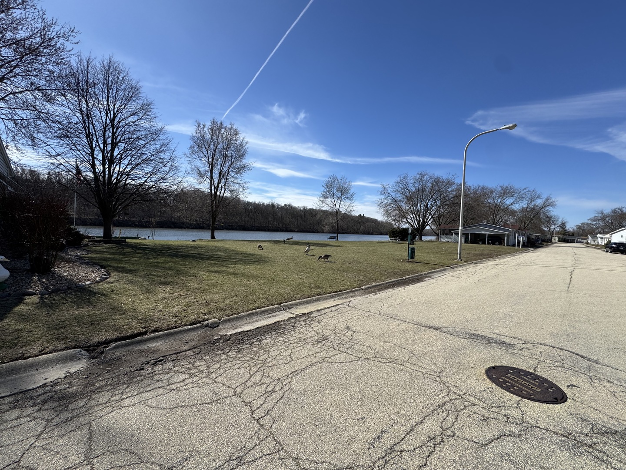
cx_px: 313
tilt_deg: -2.6
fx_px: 253
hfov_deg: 102.1
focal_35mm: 14
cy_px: 235
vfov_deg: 85.7
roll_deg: -2.1
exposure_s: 1/2584
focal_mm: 2.22
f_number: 2.2
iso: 50
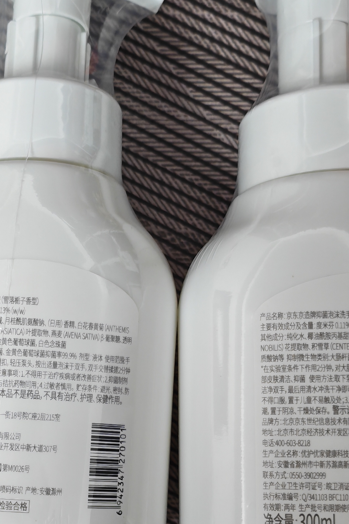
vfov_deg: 36.8
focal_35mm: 53
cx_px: 48
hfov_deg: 24.9
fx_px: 771
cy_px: 378
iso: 640
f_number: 1.9
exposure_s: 1/33
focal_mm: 5.52
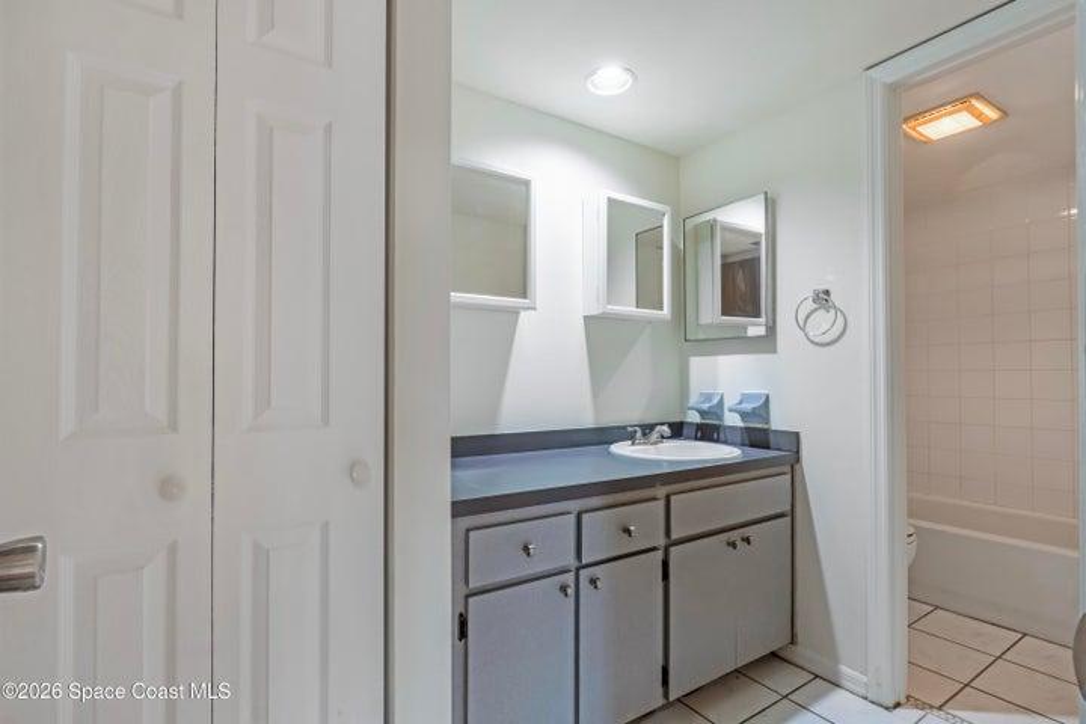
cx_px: 543
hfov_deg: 95.0
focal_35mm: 16
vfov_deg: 72.1
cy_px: 362
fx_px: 498
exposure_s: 1/40
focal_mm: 11
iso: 250
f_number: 9
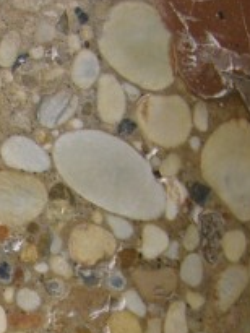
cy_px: 380
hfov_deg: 11.0
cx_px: -94
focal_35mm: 131
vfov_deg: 14.6
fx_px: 1260
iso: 50
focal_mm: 8.9
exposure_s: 1/34.1
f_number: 2.8
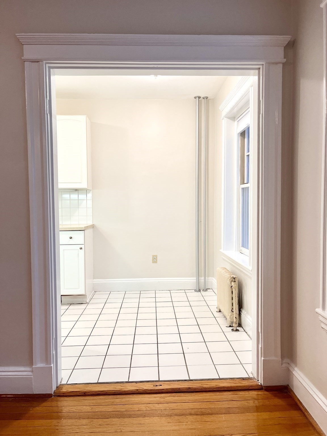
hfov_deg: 53.1
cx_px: 164
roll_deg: -0.7
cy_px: 218
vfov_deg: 67.3
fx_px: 327
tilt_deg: -3.1
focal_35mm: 26
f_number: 1.6
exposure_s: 1/120
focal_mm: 5.1
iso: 125
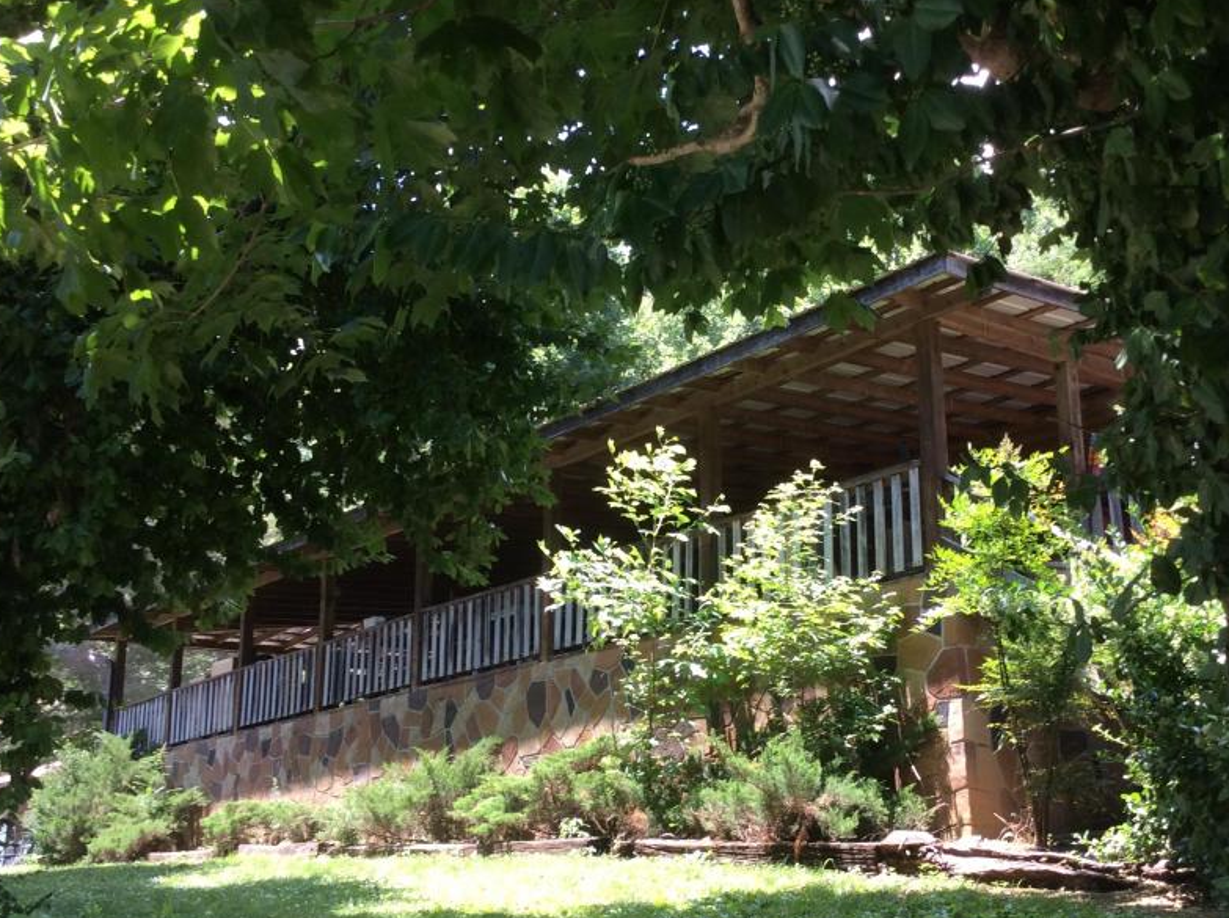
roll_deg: +3.2
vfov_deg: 34.2
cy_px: 512
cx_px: 683
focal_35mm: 42
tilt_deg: +14.4
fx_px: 1489
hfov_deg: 44.8
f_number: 2.4
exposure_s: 1/142
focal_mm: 3.3
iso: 32
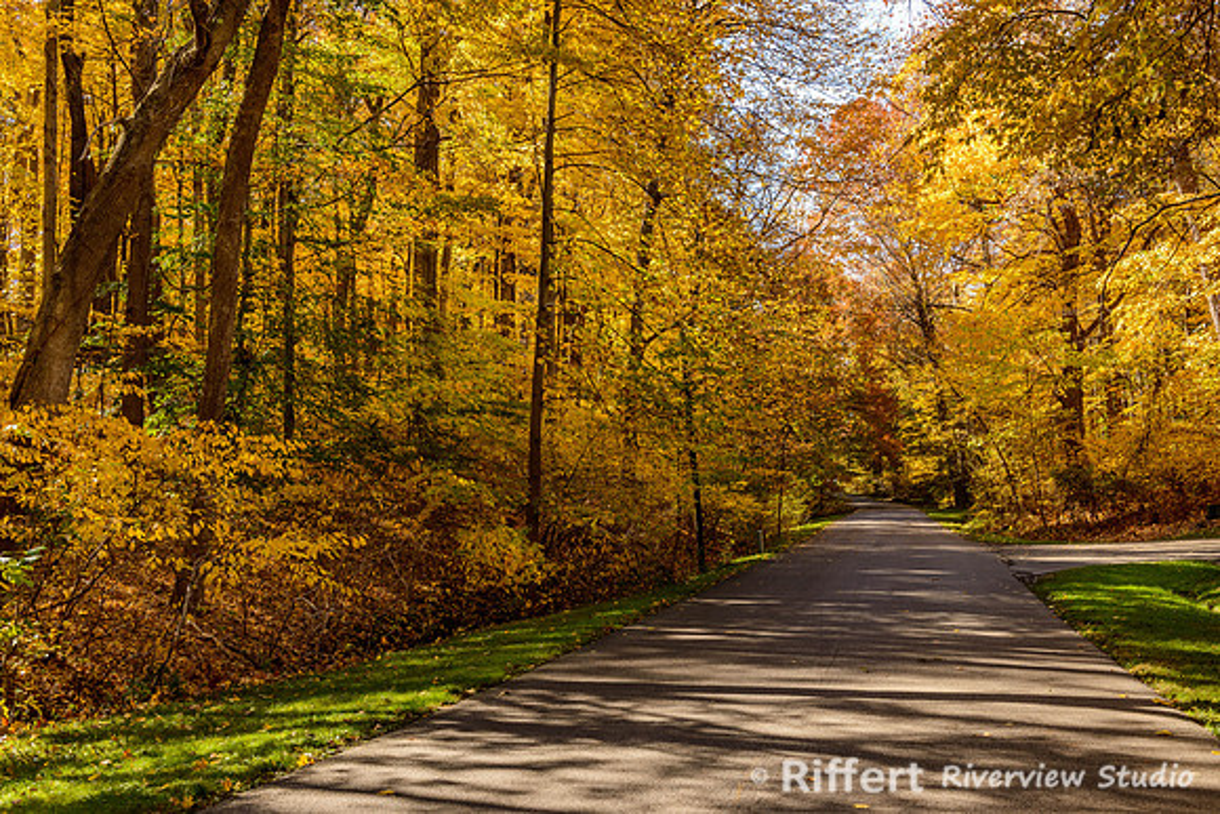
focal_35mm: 38
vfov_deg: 35.1
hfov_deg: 50.7
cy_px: 407
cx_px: 610
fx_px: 1288
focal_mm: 38
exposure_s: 1/40
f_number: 9
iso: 200
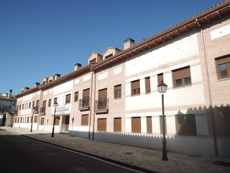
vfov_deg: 56.8
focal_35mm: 24
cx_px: 115
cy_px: 86
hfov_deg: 71.6
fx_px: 159
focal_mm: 5.1
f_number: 2.8
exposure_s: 1/1600
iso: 80
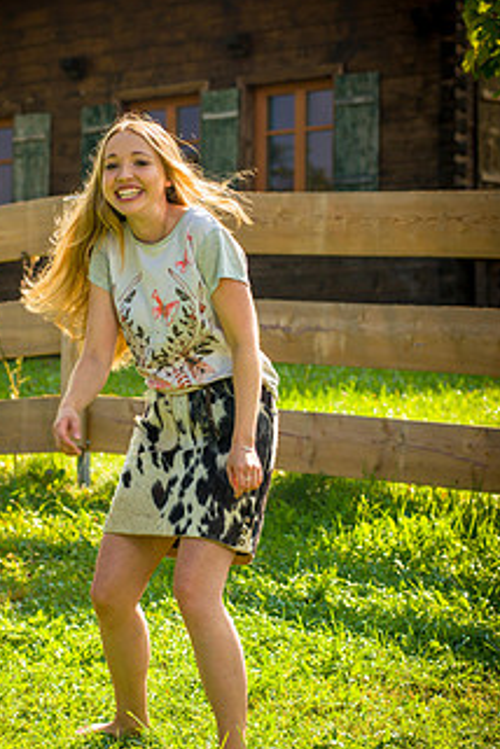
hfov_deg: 12.2
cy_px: 420
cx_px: 166
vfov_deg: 18.3
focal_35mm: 112
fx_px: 2333
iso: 100
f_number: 5
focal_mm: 80
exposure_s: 1/200
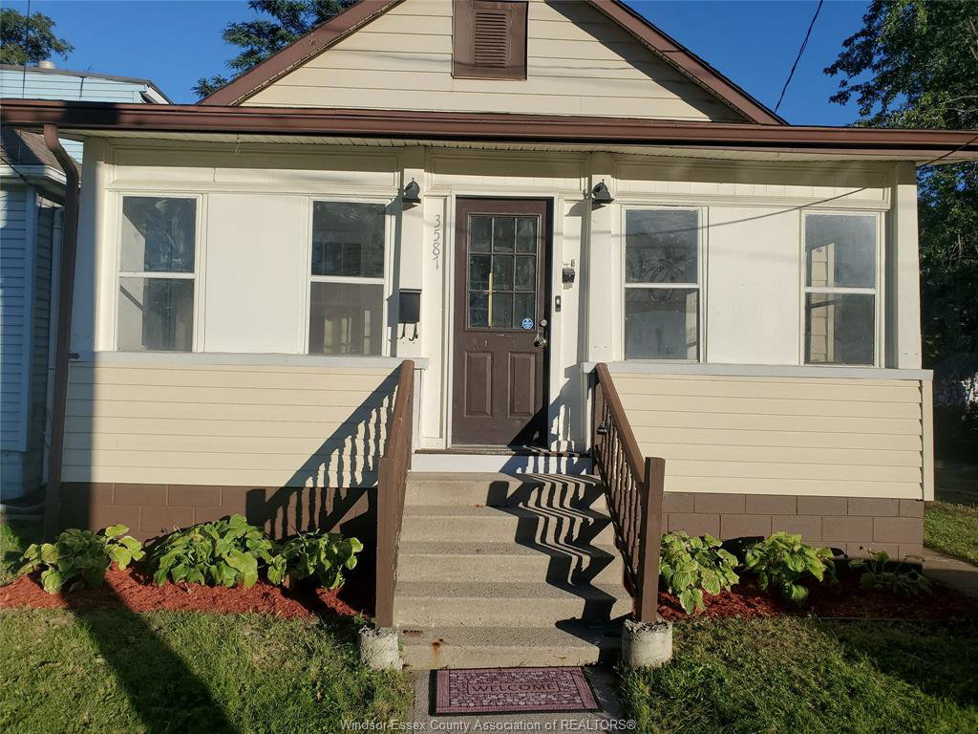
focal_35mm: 26
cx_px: 489
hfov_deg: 67.3
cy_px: 367
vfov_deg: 53.1
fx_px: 735
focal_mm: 4.3
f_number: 2.4
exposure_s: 1/2904
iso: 50
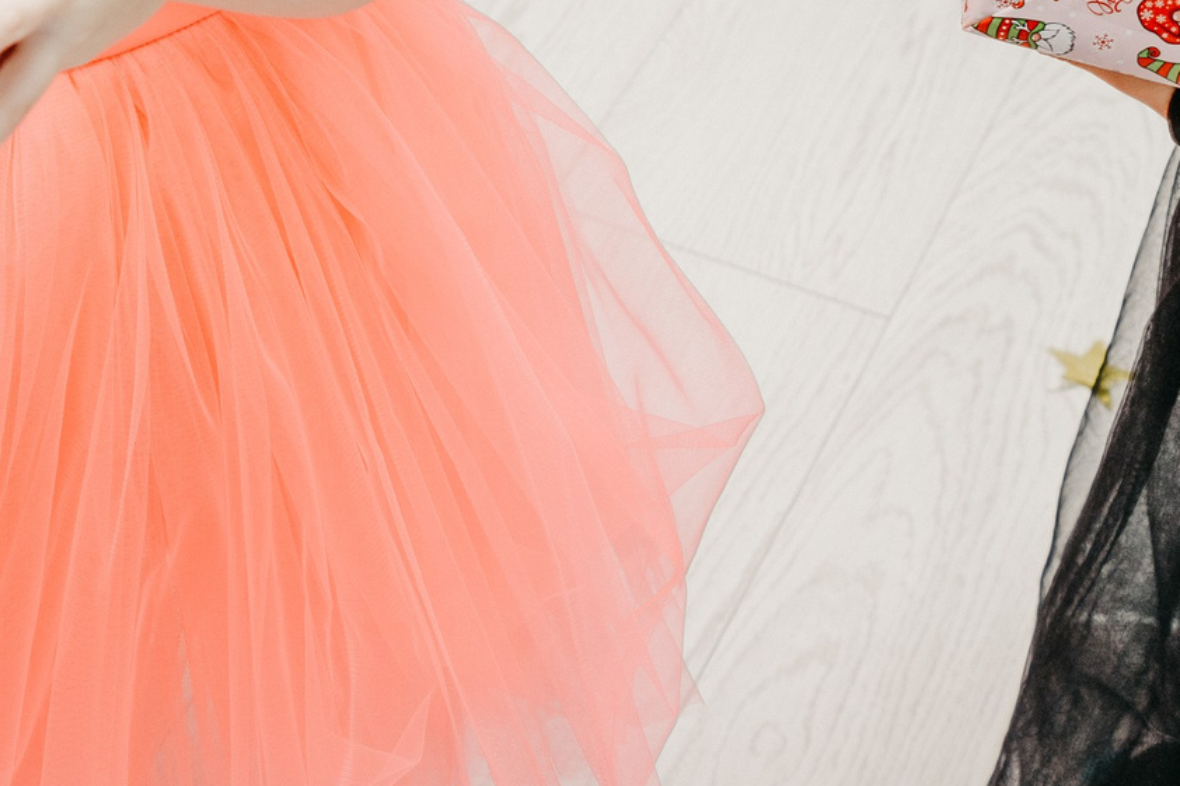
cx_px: -18
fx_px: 2392
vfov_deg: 17.6
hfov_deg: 26.2
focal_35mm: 73
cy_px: -214
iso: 250
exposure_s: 1/160
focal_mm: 24
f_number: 4.5
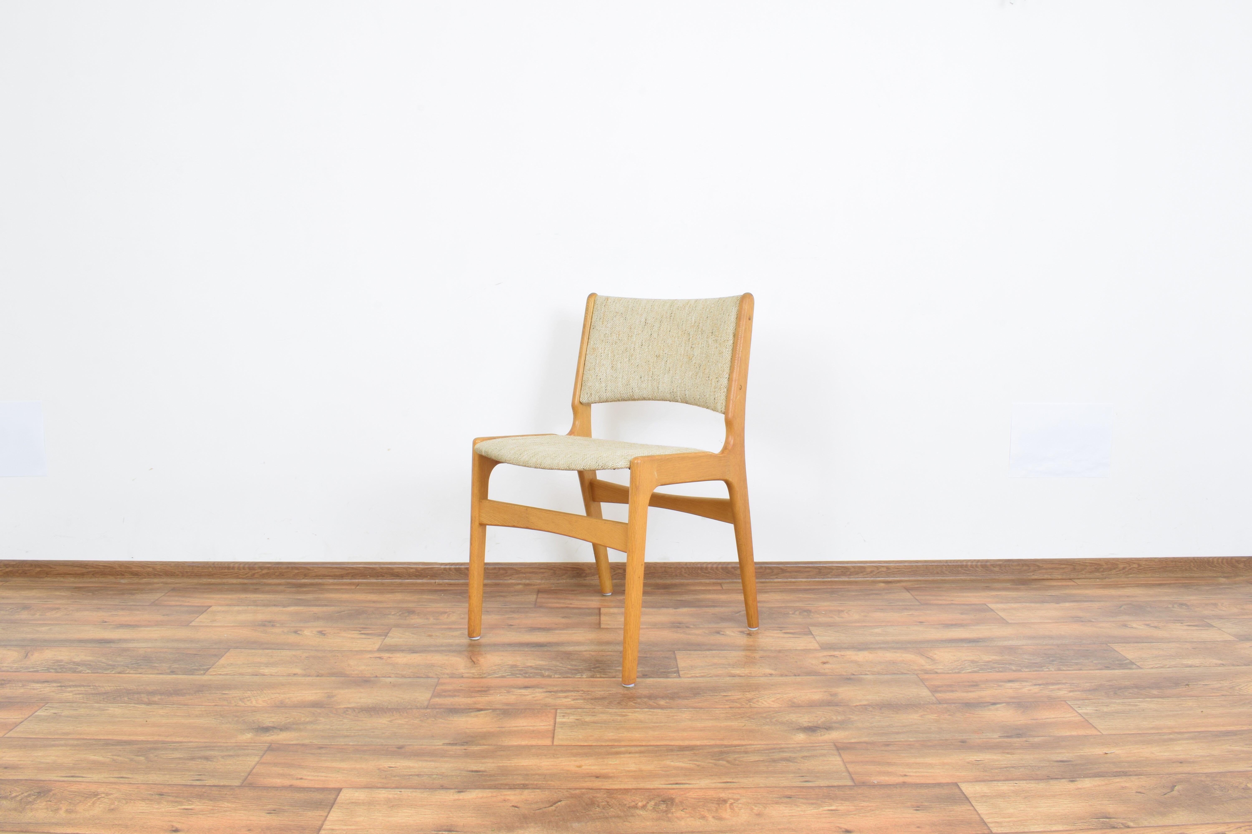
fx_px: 1043
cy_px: 417
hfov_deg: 61.9
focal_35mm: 30
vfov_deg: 43.6
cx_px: 626
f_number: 22
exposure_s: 5
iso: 100
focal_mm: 20
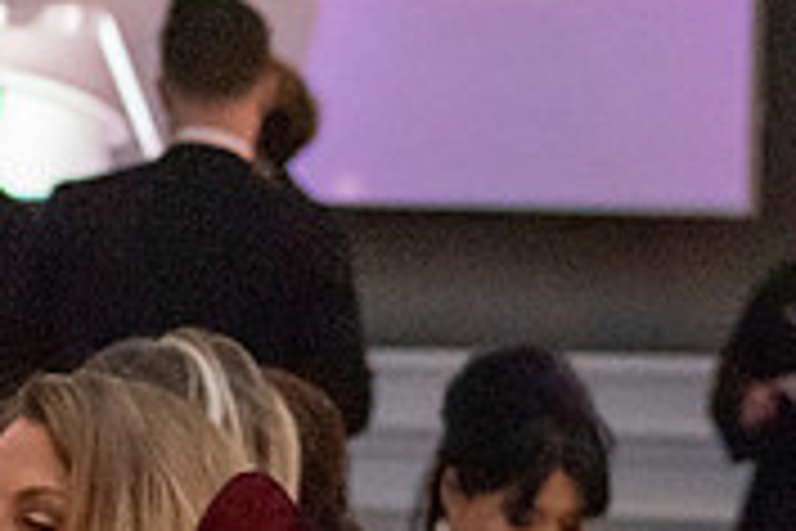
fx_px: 8070
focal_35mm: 365
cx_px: 297
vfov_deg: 3.8
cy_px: 740
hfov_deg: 5.6
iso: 12800
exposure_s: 1/100
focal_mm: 70
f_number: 4.5
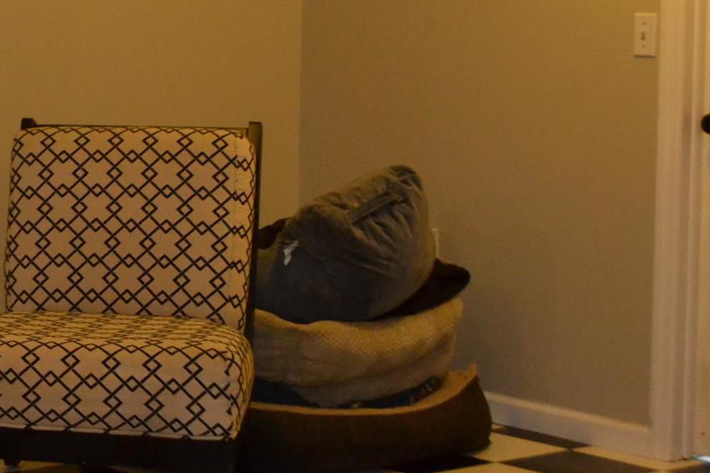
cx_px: -44
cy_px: 130
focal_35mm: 100
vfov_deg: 13.6
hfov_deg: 19.6
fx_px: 1972
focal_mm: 28
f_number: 4.5
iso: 2500
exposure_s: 1/60
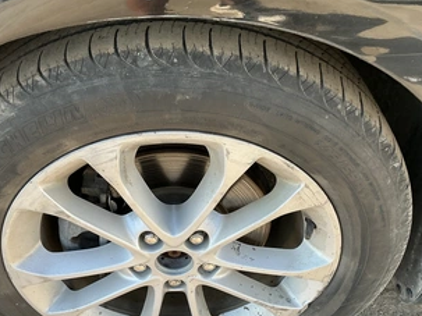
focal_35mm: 37
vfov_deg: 38.4
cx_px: 194
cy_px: 198
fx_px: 451
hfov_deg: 50.1
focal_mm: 3
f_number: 1.8
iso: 25
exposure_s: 1/243
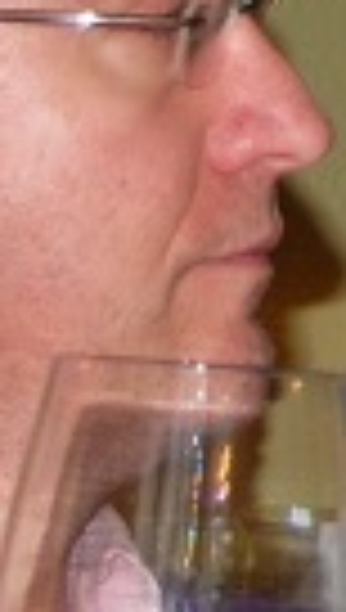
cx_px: 1481
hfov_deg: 2.4
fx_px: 8115
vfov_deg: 4.3
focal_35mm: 500
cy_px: -626
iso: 400
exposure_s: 1/60
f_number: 5.6
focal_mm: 48
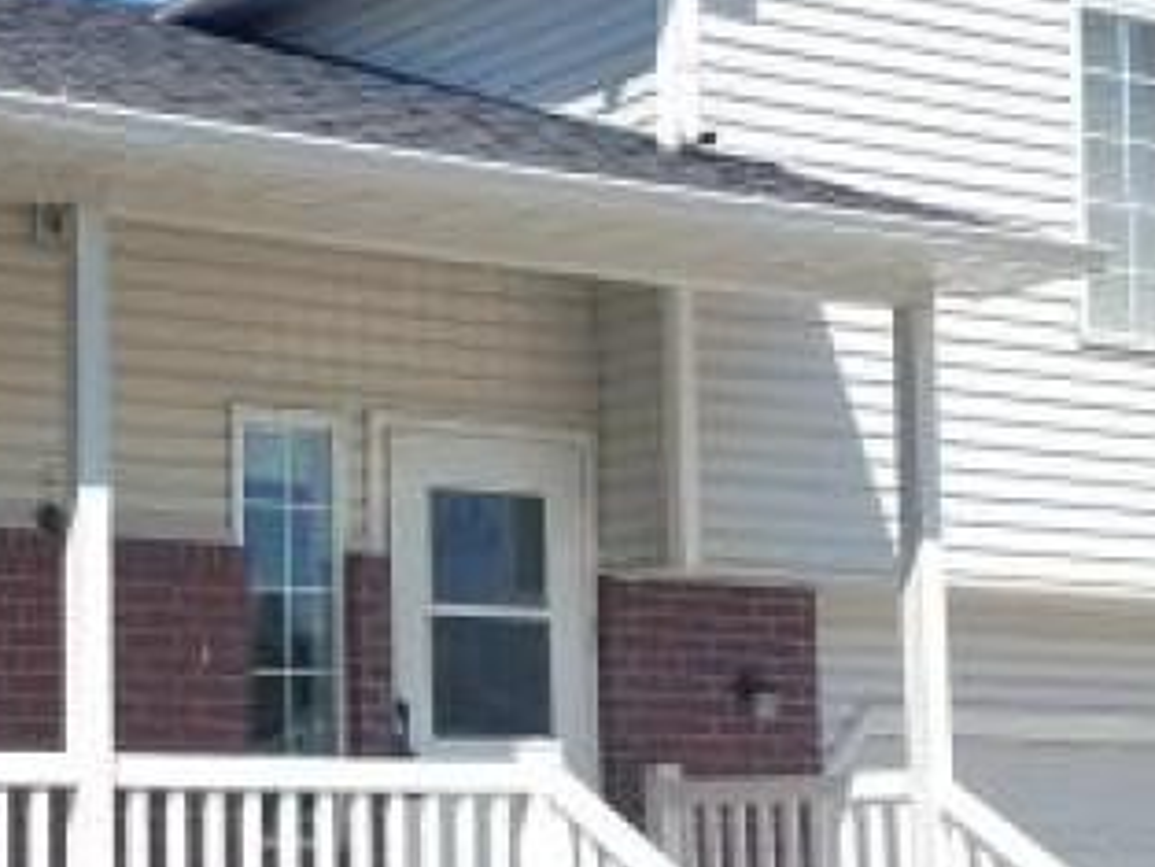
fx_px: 2837
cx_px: 125
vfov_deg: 17.4
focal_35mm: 85
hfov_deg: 22.5
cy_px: 498
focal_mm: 4.2
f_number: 1.7
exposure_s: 1/1580
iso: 40
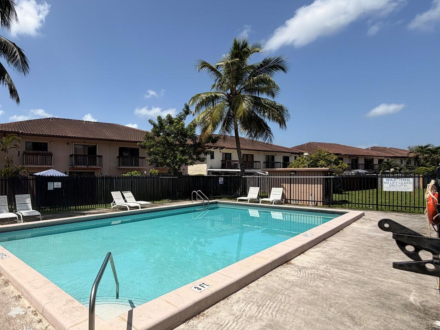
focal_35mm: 20
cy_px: 177
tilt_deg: -0.1
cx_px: 128
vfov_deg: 65.9
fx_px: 254
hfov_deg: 77.6
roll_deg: +1.9
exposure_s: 1/1211
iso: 20
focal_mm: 2.22
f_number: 2.2
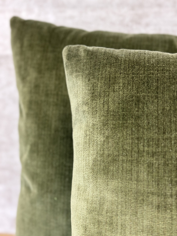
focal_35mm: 48
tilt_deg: -19.1
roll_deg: -0.6
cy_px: 118
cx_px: 88
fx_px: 327
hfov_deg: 30.3
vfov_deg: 39.7
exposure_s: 1/120
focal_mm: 6.86
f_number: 1.78
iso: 200
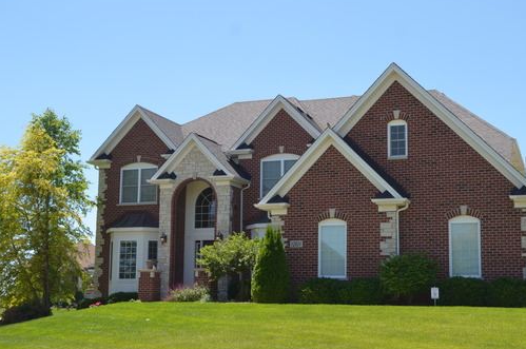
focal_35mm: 50
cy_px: 192
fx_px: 729
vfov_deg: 26.9
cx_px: 318
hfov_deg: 39.5
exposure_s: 1/250
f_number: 7.1
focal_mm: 26
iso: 100
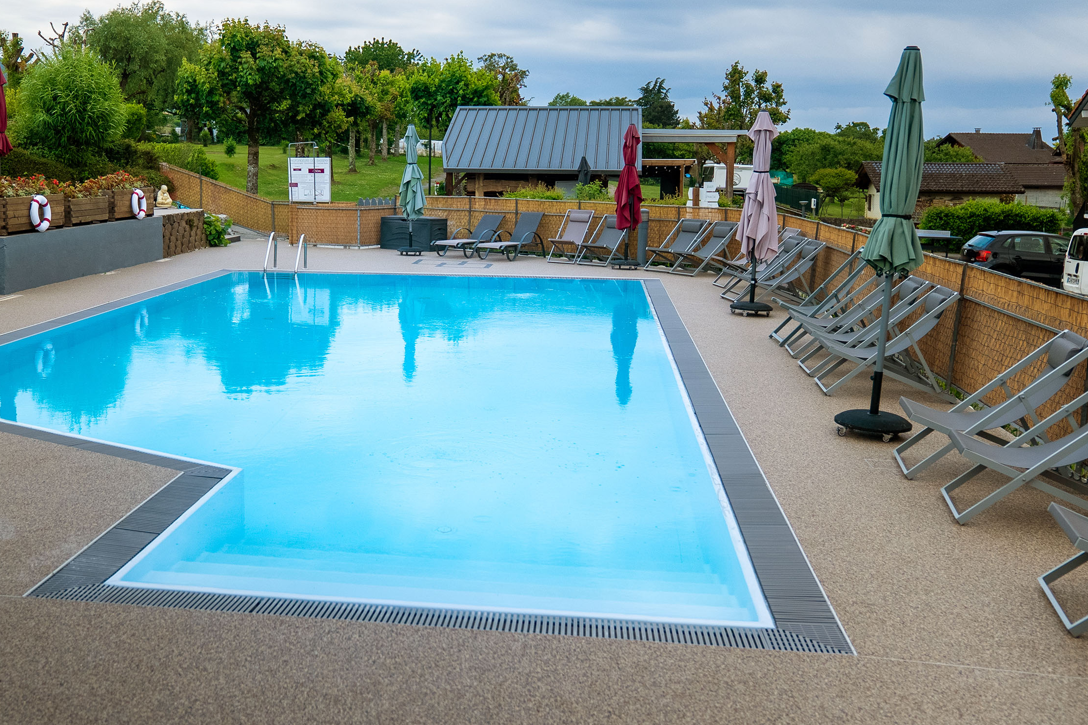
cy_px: 315
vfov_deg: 34.2
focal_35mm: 39
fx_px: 1178
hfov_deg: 48.9
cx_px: 389
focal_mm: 29
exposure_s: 1/250
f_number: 2.8
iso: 500
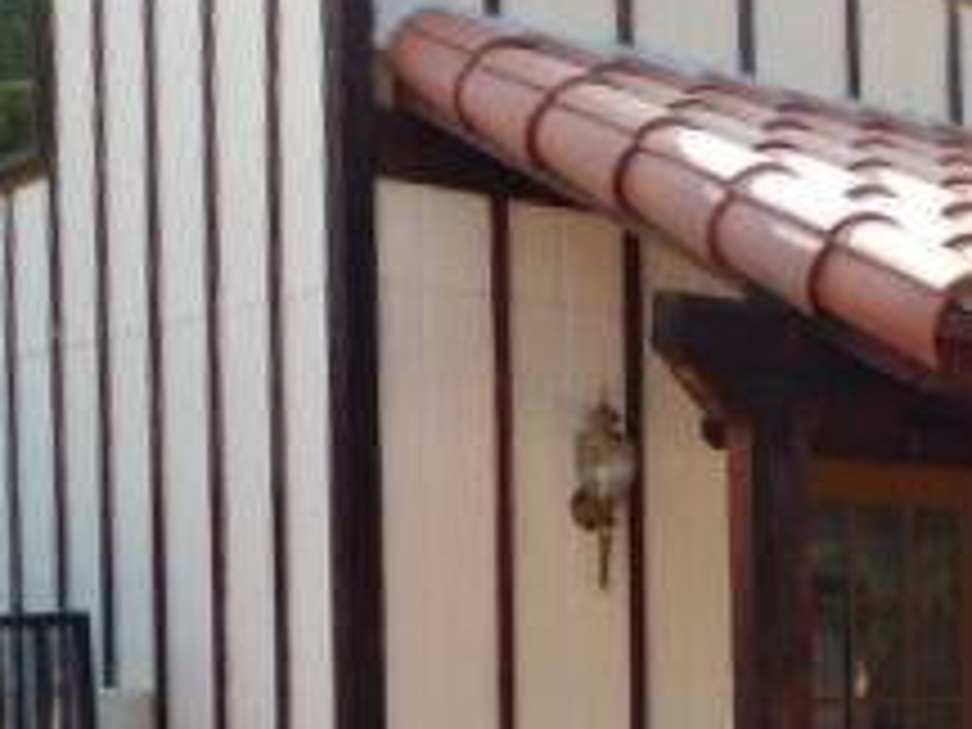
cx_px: 1359
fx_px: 2078
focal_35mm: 74
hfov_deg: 22.6
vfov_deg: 19.3
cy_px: 734
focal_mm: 4.5
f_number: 3.4
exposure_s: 1/800
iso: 125
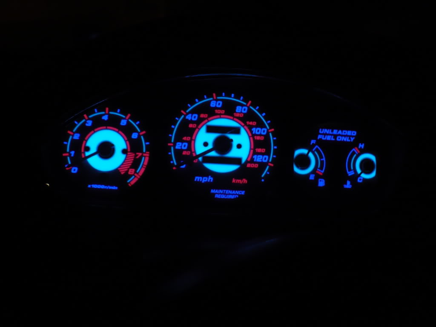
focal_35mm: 37
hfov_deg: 50.1
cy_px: 164
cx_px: 218
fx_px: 466
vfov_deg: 38.7
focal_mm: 6.1
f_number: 2.8
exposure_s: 1/8
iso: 200
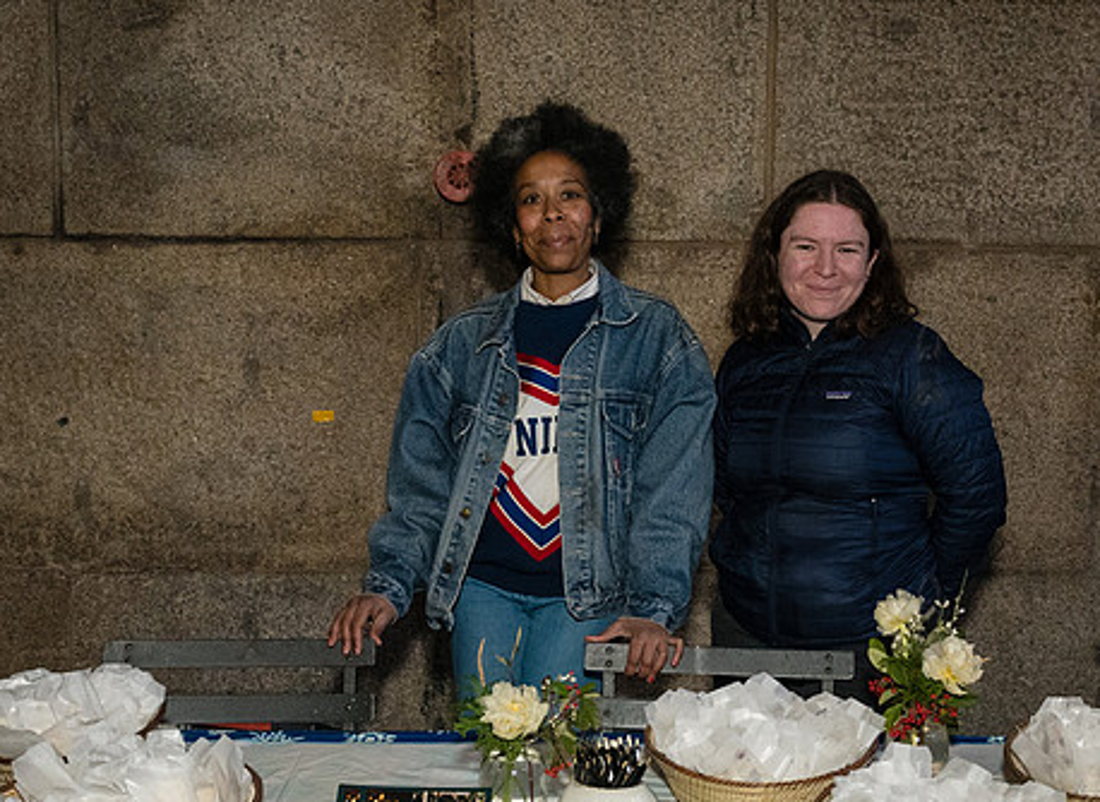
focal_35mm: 52
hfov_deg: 37.1
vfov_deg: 27.5
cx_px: 623
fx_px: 1636
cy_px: 471
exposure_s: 1/200
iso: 4000
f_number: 4.5
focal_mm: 26
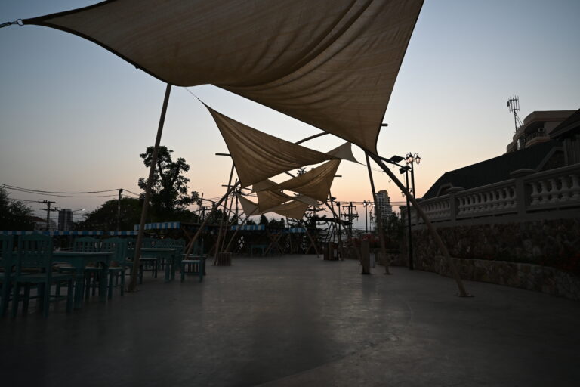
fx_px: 362
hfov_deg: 77.3
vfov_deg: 56.1
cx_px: 290
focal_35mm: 22
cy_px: 194
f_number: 4
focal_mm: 15
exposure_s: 1/250
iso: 360
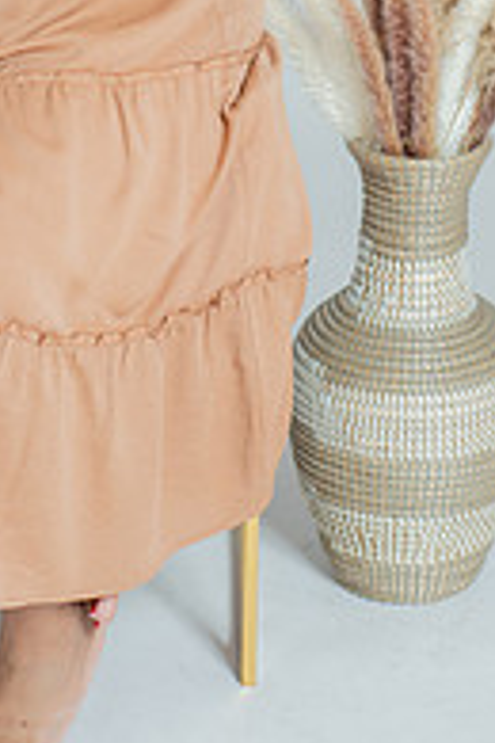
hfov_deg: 11.9
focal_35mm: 115
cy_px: -76
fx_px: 2372
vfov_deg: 17.2
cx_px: 139
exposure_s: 1/200
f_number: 3.2
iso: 100
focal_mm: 50
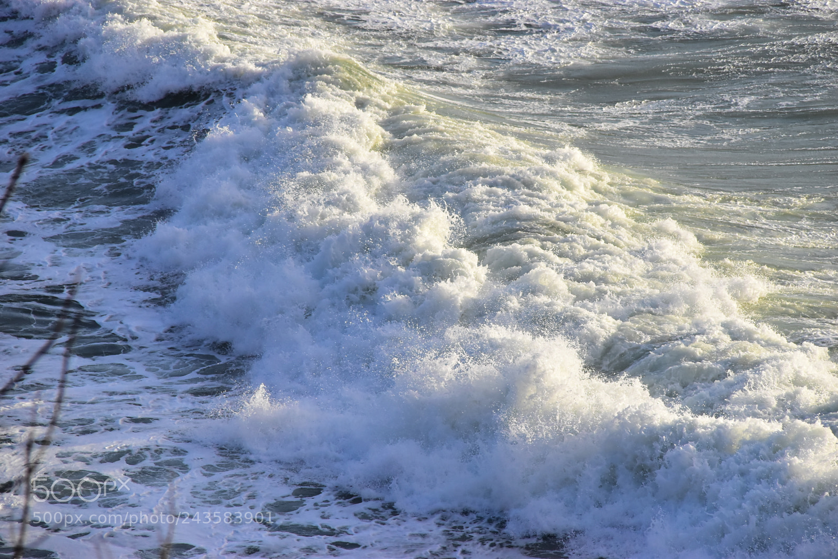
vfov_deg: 7.0
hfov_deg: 10.5
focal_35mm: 195
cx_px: 419
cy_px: 280
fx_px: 4541
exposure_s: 1/1250
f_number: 9
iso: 1000
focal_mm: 130
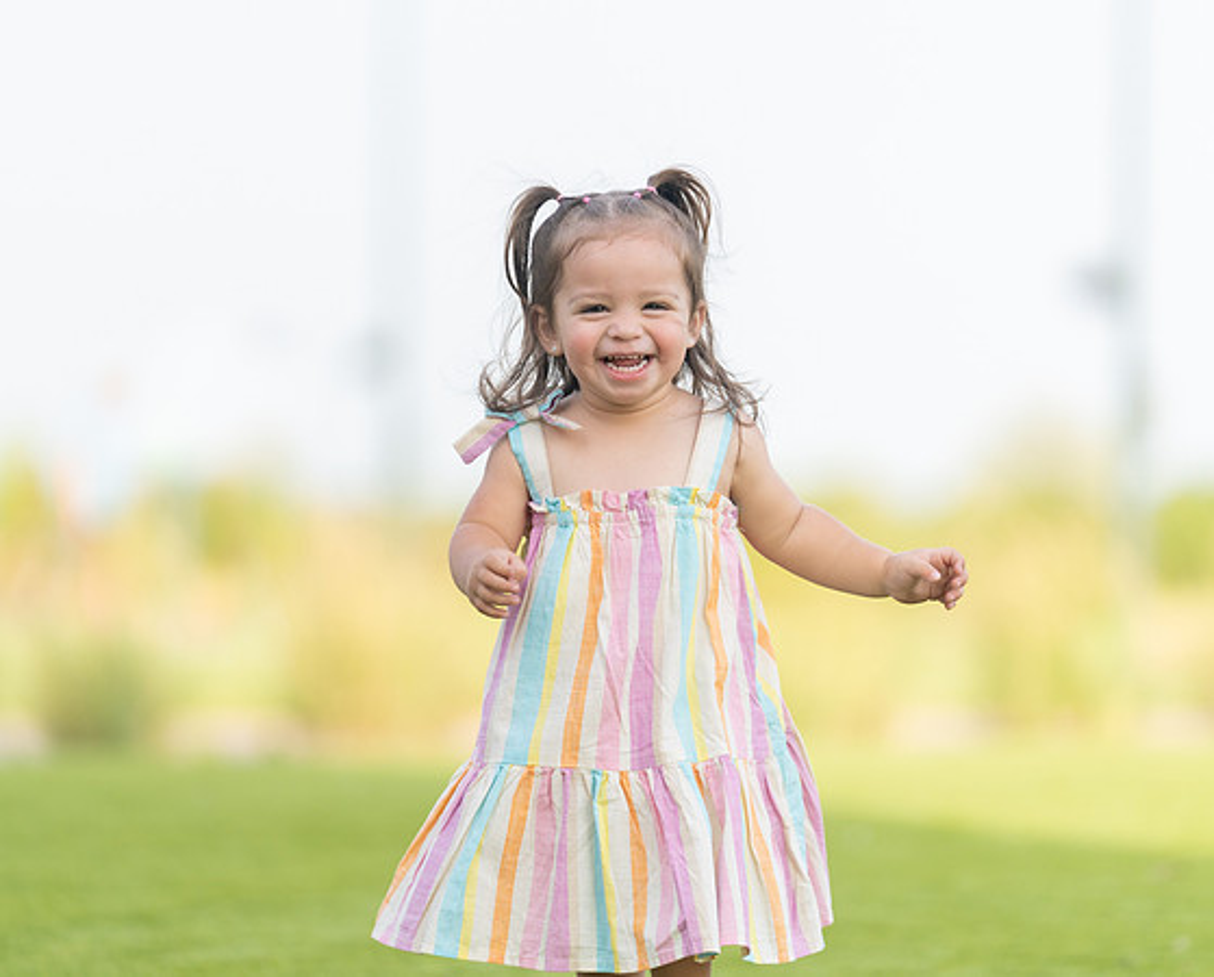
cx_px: 581
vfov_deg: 6.0
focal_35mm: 257
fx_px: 9259
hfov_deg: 7.5
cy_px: 505
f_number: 2.8
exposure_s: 1/1000
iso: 400
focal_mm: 200
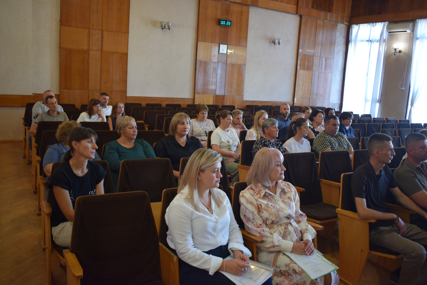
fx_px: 374
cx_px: 214
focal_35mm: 32
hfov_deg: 59.5
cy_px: 142
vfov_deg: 41.7
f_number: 3.8
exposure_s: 1/60
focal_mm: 21
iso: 1400
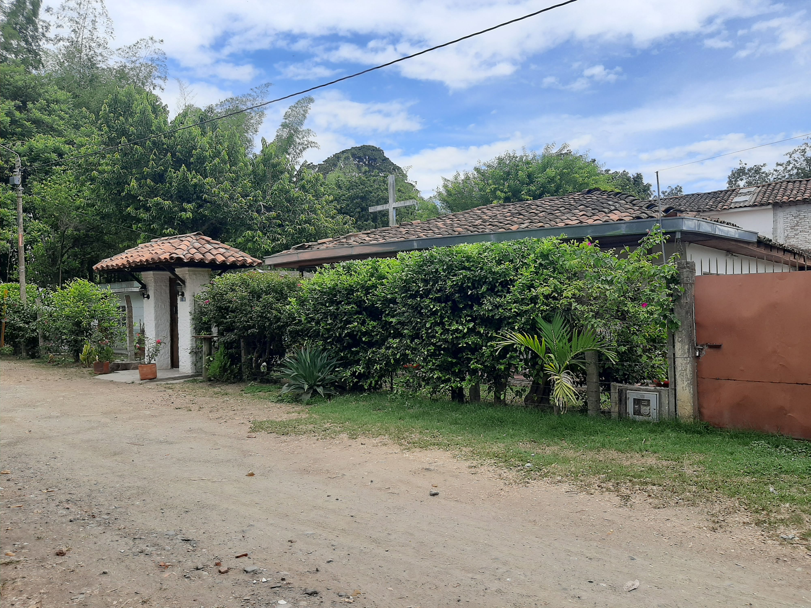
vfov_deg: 51.4
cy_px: 304
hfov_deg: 65.3
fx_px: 633
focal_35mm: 27
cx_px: 406
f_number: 1.7
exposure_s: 1/1527
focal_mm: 3.93
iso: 40
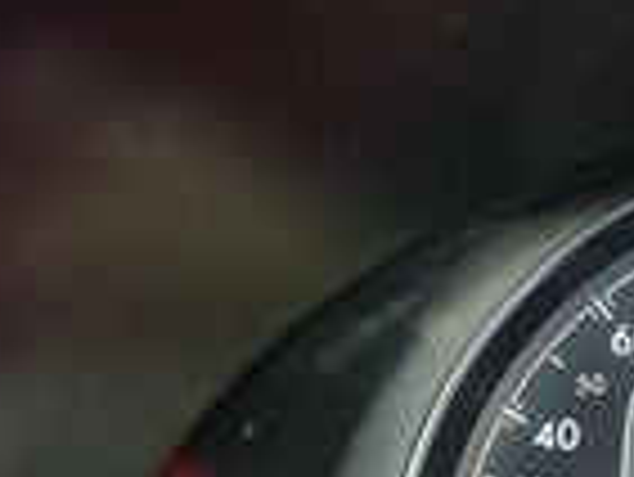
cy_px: 486
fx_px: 1595
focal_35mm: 87
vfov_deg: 16.6
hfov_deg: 20.7
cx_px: 805
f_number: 1.5
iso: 500
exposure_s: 1/30
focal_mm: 5.7
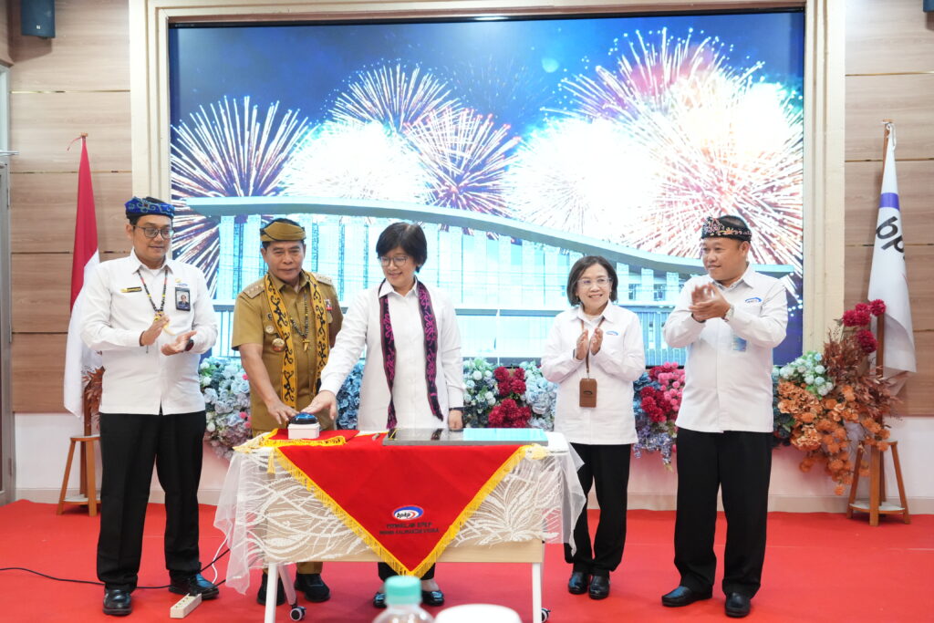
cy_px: 312
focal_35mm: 38
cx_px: 467
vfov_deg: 35.1
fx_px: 986
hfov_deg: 50.7
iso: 8000
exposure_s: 1/100
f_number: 5.6
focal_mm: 38
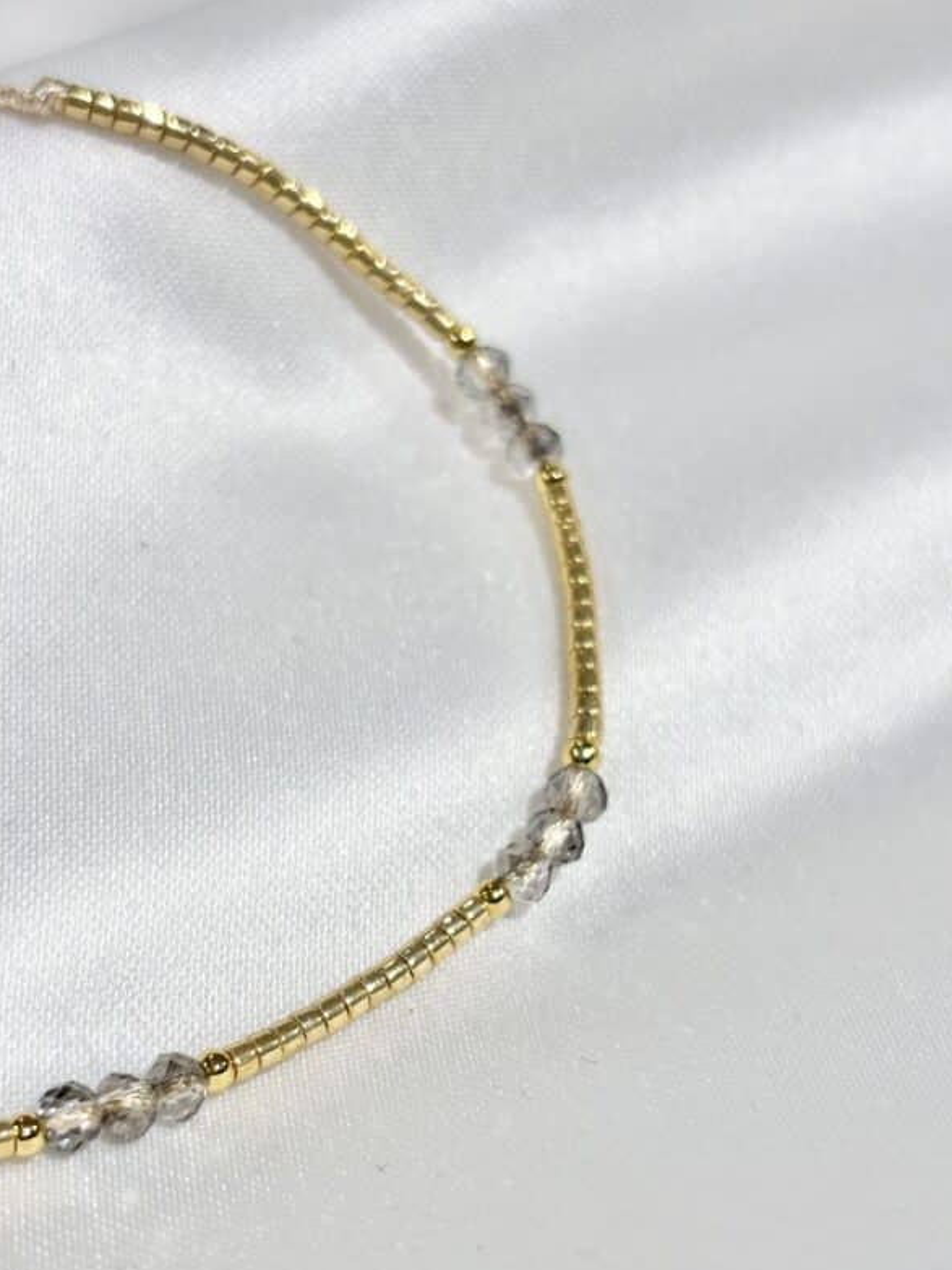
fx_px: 2494
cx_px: 451
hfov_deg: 21.6
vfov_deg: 28.5
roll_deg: +10.2
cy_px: 749
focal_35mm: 68
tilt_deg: -42.7
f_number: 1.6
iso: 32
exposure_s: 1/311
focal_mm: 5.96
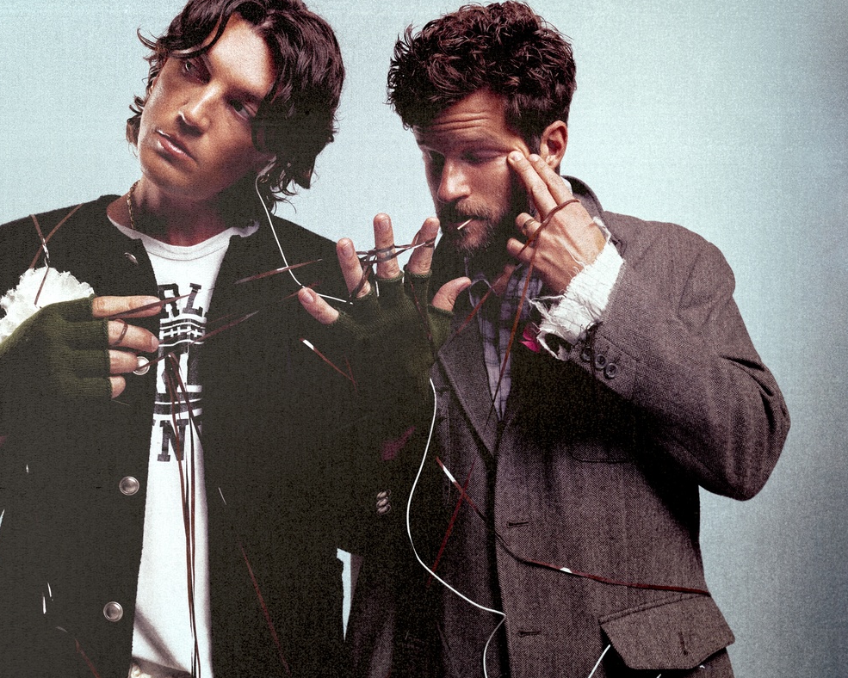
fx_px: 1004
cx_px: 398
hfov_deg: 45.8
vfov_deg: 37.3
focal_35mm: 40
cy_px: 336
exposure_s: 1/250
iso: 250
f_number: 5.6
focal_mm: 23
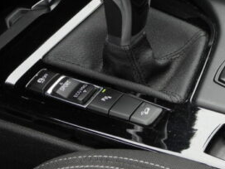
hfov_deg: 8.8
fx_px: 1451
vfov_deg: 6.7
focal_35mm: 223
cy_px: 27
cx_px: 175
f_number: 3.5
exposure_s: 1/60
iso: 110
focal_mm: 15.3
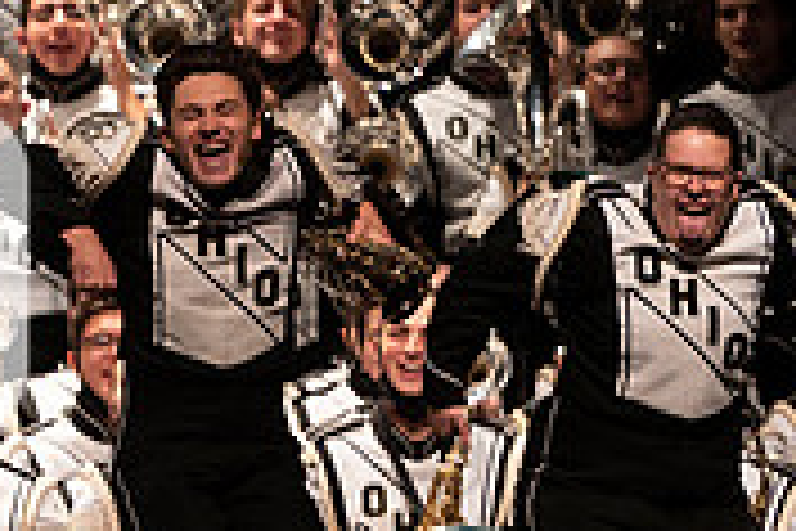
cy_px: 315
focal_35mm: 654
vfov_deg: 2.1
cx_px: -310
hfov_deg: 3.1
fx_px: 14460
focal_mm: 200
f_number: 2.8
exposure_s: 1/500
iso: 2500
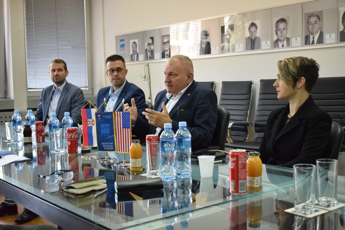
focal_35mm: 46
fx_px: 446
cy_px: 115
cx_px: 172
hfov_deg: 42.3
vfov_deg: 28.9
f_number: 4.2
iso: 6400
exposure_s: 1/400
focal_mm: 31
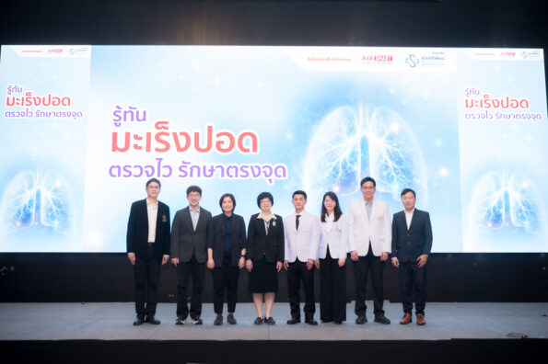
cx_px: 274
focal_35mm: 38
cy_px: 182
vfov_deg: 35.0
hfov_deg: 50.7
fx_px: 578
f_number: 2.8
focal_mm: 38
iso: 800
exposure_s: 1/200
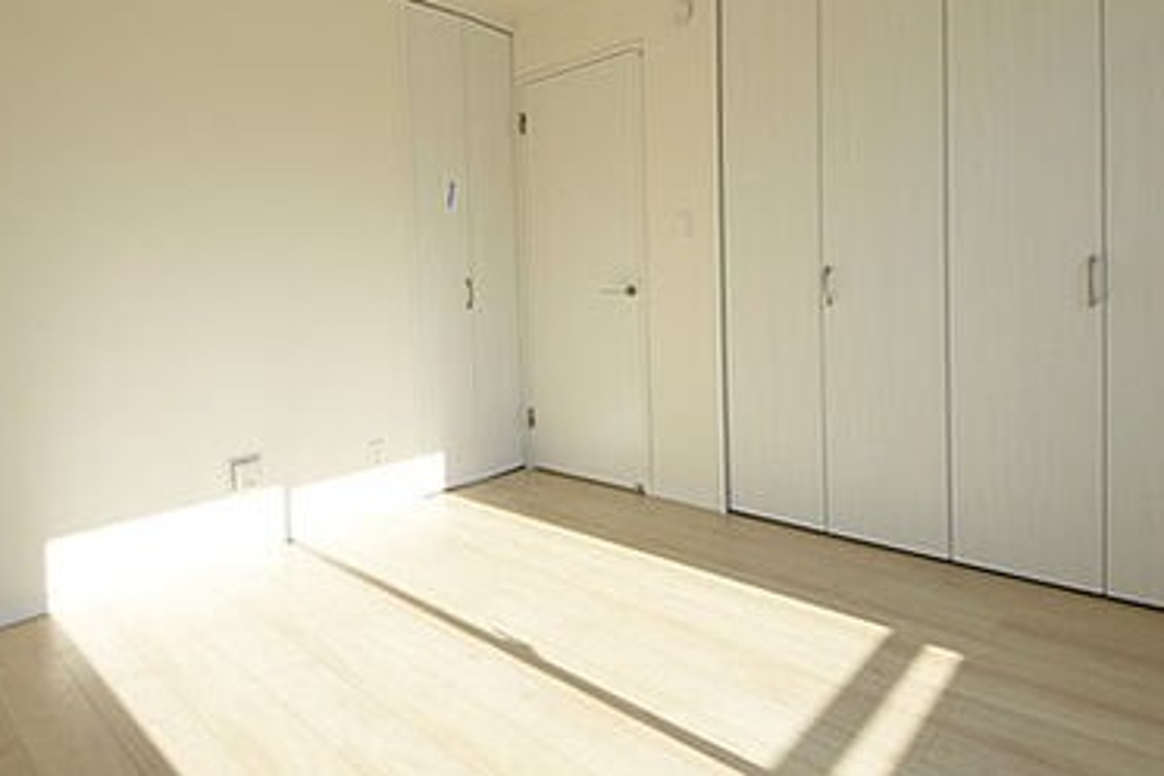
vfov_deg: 61.4
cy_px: 310
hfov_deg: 83.8
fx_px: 647
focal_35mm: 20
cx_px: 532
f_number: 8
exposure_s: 1/250
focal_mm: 8
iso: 250
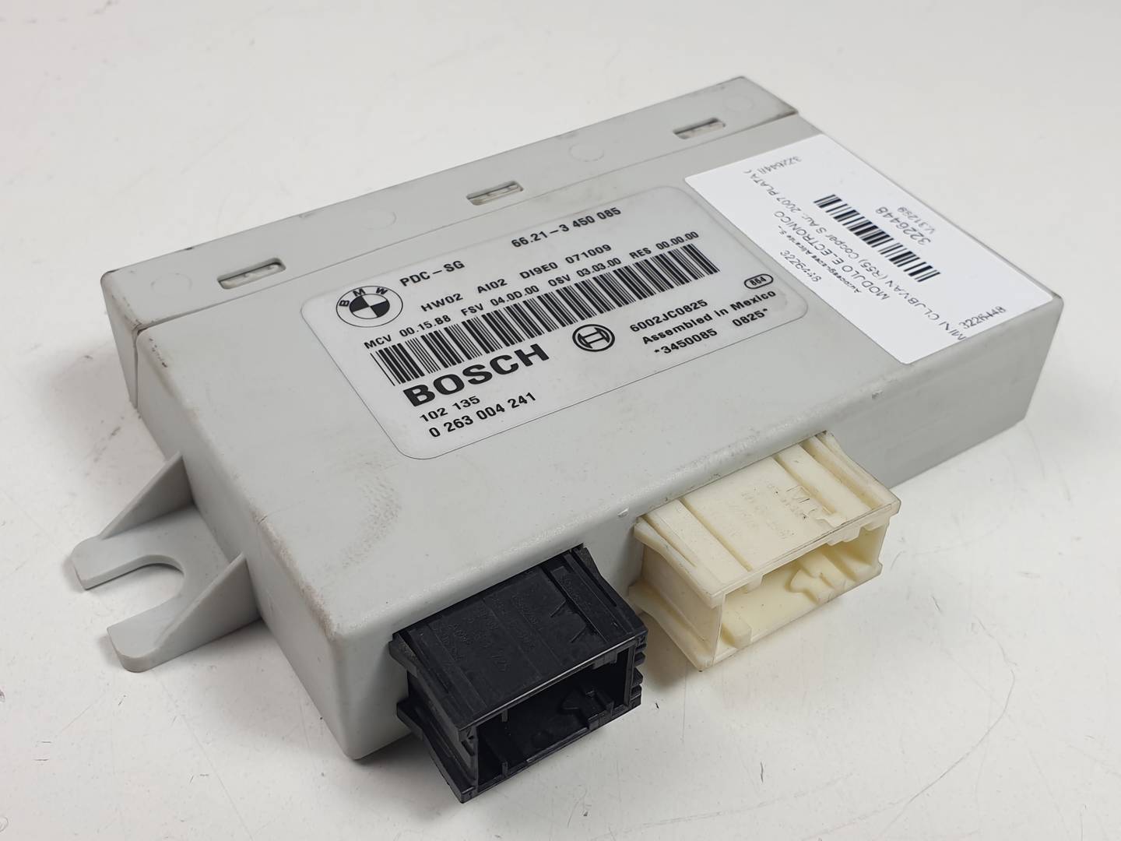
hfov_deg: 67.3
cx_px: 560
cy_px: 420
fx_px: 842
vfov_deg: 53.1
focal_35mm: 26
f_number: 2.4
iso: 50
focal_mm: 4.3
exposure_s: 1/175
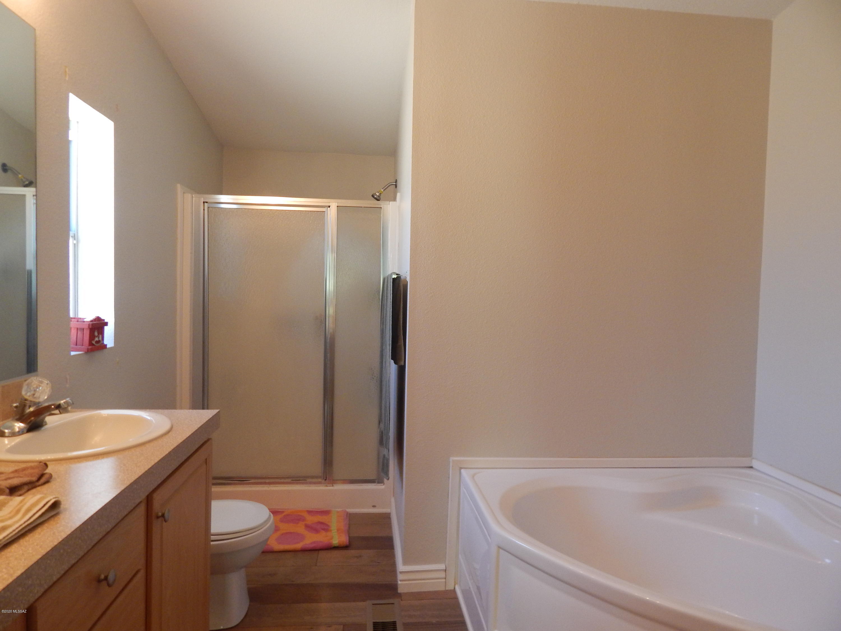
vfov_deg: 61.1
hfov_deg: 76.4
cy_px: 316
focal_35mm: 22
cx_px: 420
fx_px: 534
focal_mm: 4
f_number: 3
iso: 220
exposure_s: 1/30
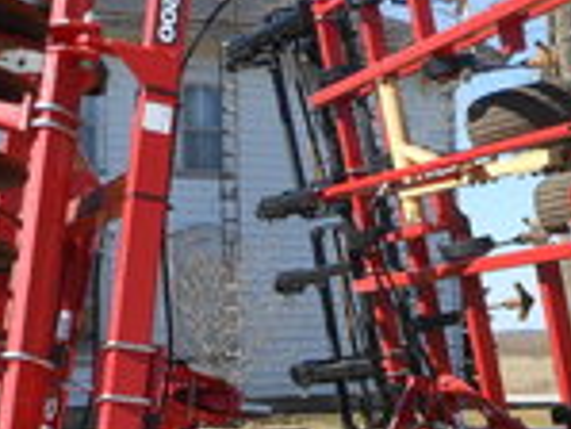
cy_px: 326
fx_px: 1684
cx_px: 437
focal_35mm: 102
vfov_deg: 14.5
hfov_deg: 19.1
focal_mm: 5
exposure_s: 1/500
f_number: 3.7
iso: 80
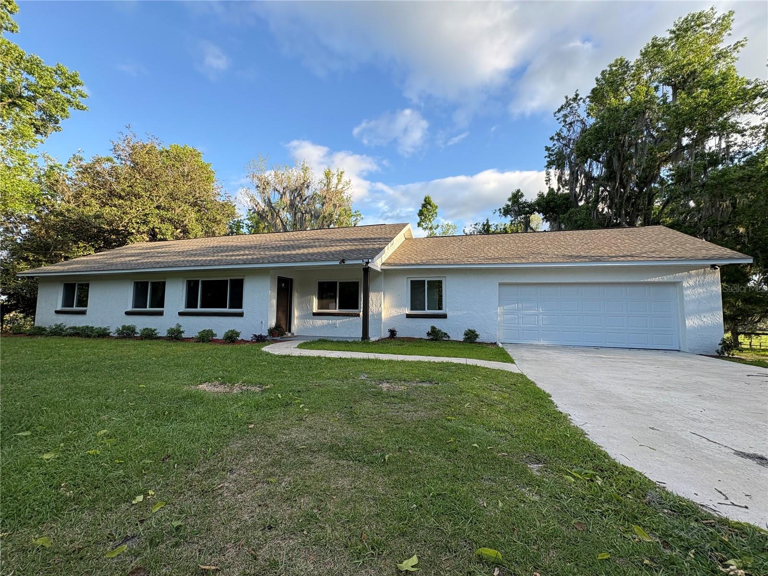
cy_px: 288
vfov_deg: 85.7
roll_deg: -0.7
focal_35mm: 14
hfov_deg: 102.1
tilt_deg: +5.0
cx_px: 384
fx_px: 311
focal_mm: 2.22
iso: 40
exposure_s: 1/433
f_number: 2.2
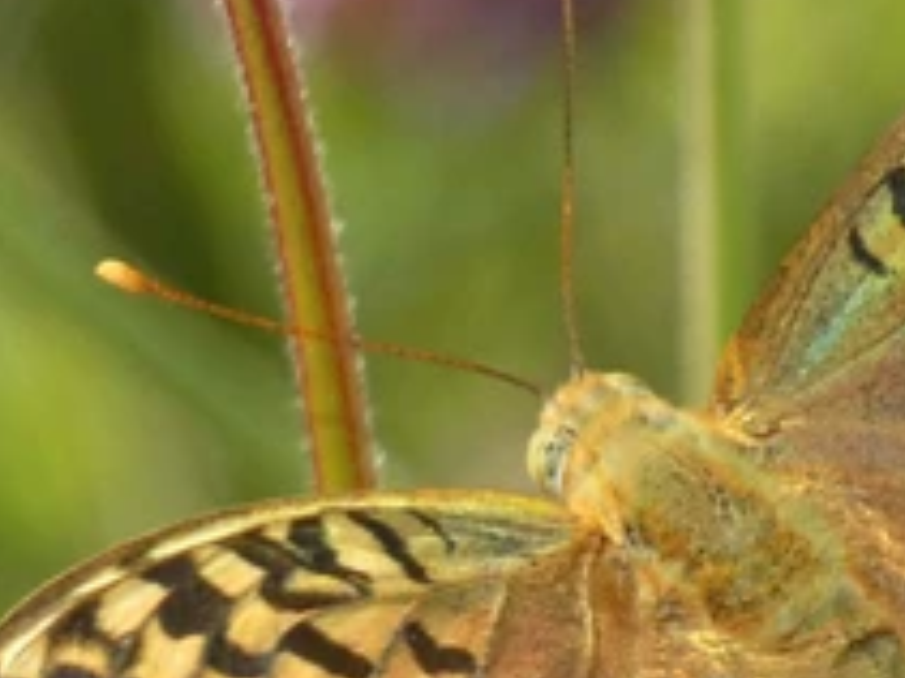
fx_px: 30467
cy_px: 601
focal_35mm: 1166
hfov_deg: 1.7
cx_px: 914
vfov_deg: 1.3
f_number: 5.6
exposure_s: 1/320
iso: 400
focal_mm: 68.8
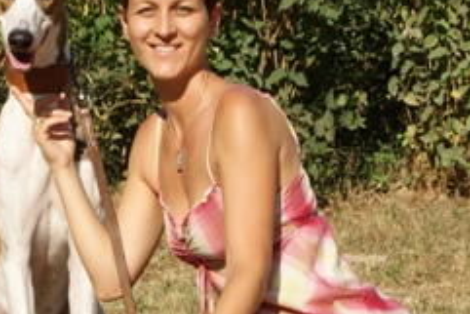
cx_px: 131
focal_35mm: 139
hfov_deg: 14.7
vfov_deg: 9.8
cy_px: 220
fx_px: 1820
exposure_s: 1/250
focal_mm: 35
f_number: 9
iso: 100
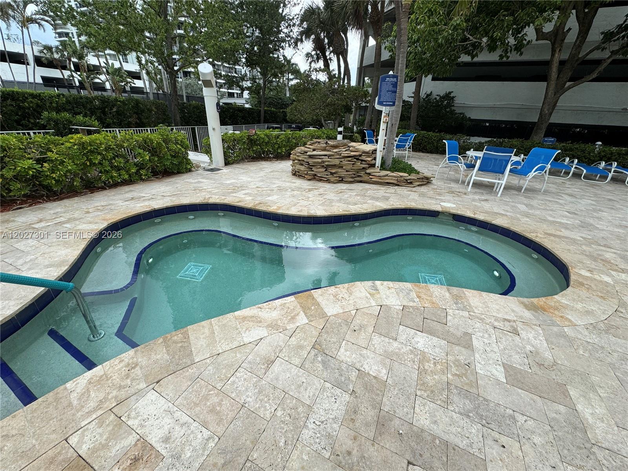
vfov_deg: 85.7
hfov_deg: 102.1
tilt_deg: -25.5
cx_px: 314
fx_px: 254
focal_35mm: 14
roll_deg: -3.0
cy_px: 236
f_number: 2.2
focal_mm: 2.22
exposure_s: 1/596
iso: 40
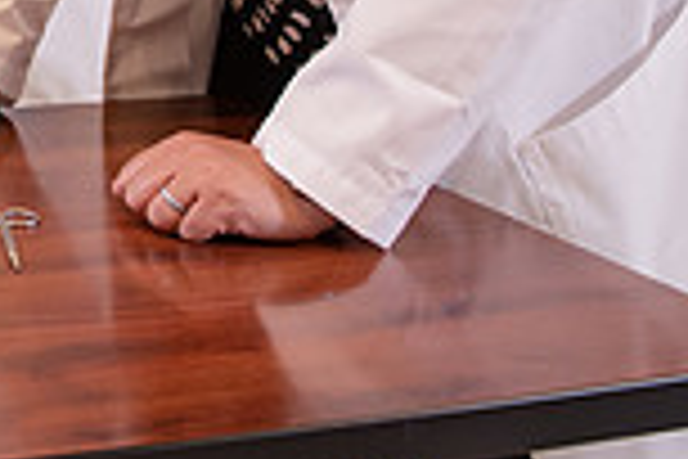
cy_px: -295
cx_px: -306
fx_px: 1739
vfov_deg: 13.8
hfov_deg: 19.8
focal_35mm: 91
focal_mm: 24
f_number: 4
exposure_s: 1/160
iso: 1000
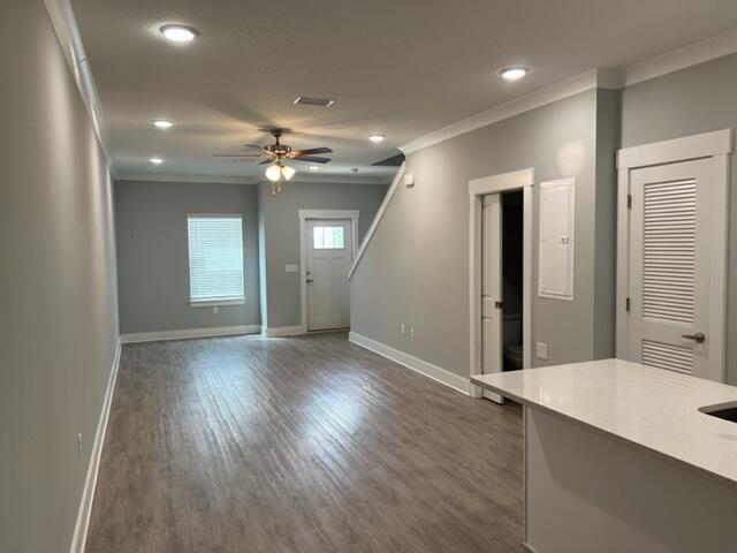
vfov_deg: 53.1
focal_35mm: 26
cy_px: 276
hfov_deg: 67.3
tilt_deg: -4.0
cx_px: 368
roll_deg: +0.7
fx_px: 554
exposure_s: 1/120
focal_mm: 5.7
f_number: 1.5
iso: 64
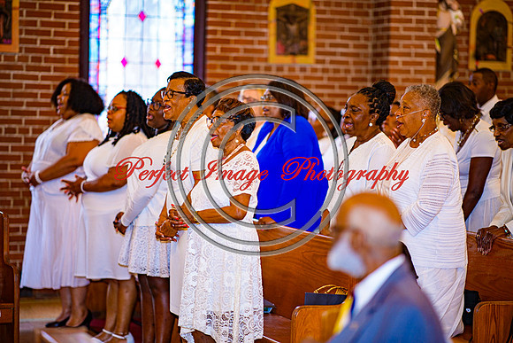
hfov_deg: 19.5
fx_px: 1497
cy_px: 172
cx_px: 256
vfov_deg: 13.0
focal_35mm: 105
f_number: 1.4
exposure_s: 1/100
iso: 140
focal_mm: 105
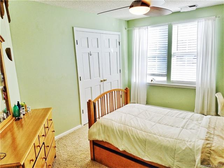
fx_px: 168
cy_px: 84
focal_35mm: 26
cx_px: 112
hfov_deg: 67.3
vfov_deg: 53.1
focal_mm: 4.2
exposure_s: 1/284
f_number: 1.7
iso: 50
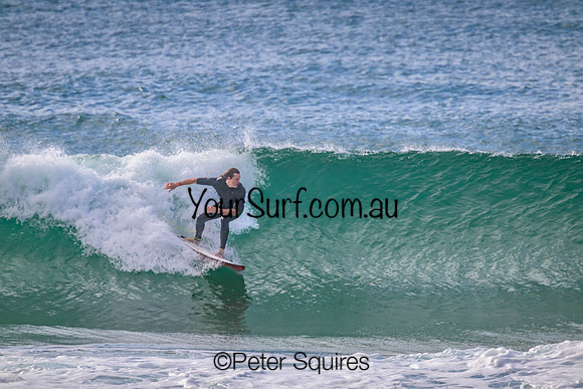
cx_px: 292
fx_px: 12958
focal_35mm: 800
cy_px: 194
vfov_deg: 1.7
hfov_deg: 2.6
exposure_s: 1/2000
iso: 1400
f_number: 11
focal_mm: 800
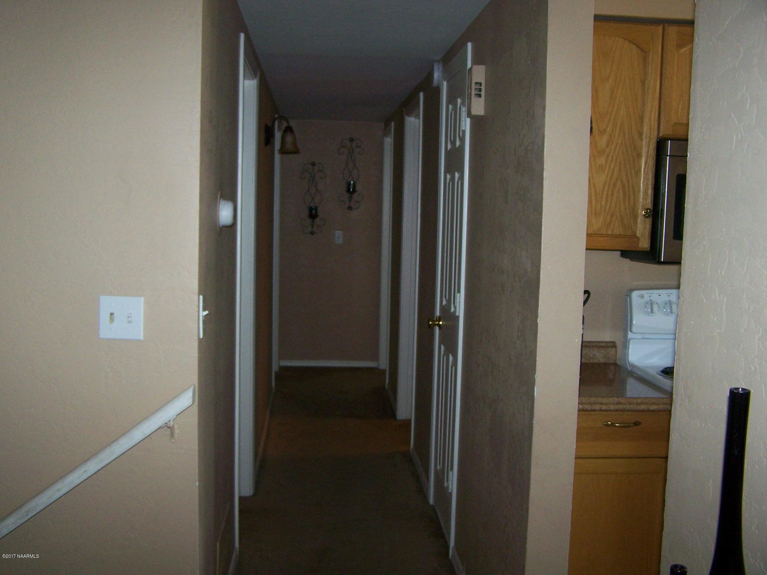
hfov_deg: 49.0
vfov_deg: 37.7
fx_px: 842
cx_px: 384
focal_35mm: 38
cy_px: 288
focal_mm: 6.3
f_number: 2.8
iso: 160
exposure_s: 1/60
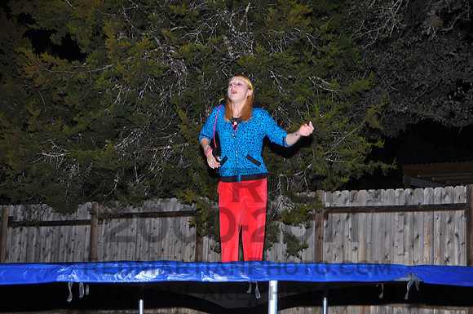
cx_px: 236
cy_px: 157
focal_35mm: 75
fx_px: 984
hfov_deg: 27.0
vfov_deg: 18.1
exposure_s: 1/60
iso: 200
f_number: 5.6
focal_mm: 50
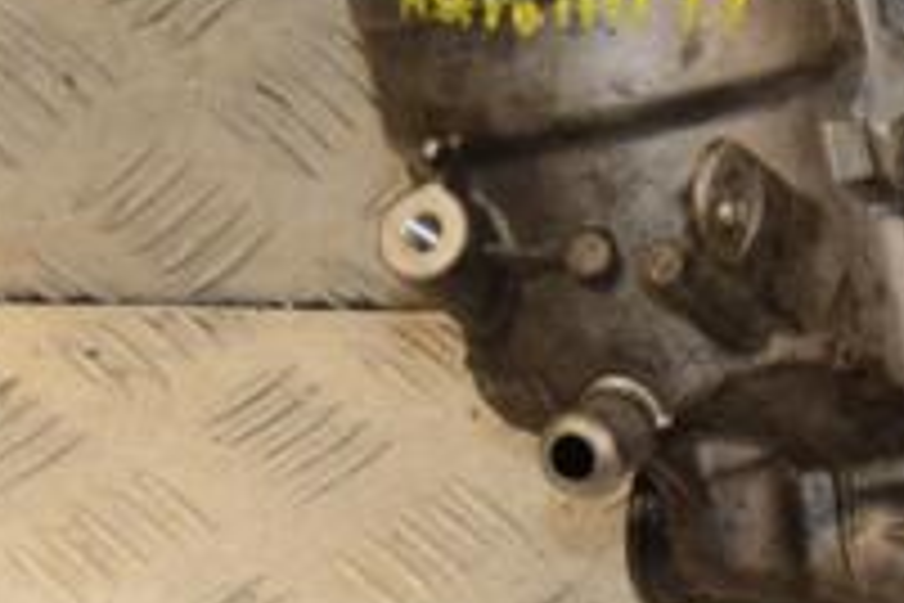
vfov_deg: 8.8
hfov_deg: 13.0
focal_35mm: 156
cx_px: 886
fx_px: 3929
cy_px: 256
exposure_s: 1/200
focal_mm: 35
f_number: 7.1
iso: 800
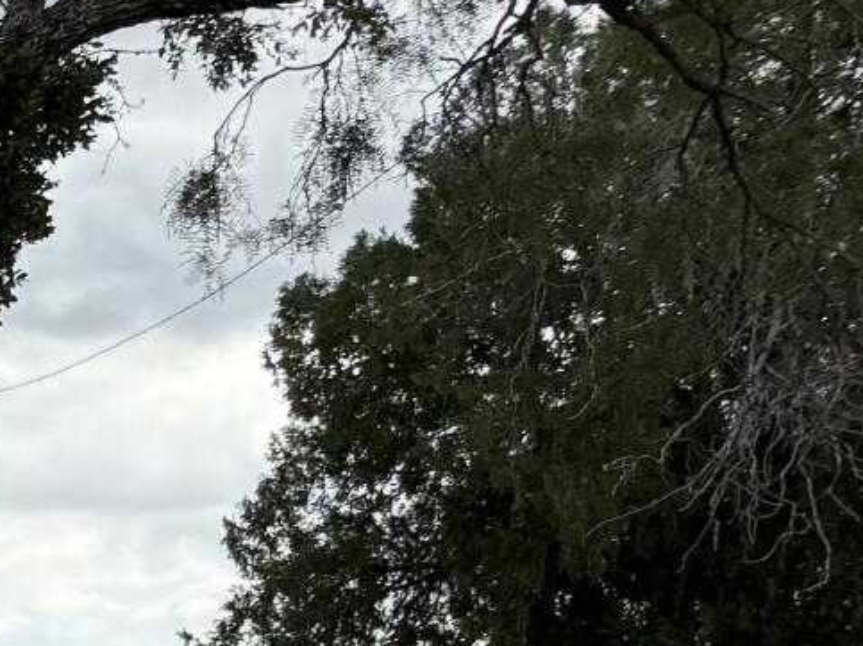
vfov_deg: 8.9
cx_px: -1778
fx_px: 3714
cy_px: 1638
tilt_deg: -9.0
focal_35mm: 149
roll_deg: +0.6
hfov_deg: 9.8
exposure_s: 1/3145
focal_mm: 6.76
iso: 80
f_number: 1.78
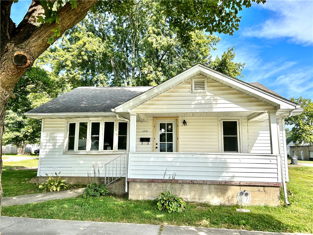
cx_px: 156
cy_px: 118
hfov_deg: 67.3
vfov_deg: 53.1
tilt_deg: +8.0
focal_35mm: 26
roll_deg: -0.2
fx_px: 235
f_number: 1.5
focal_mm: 5.7
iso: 50
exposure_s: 1/2252
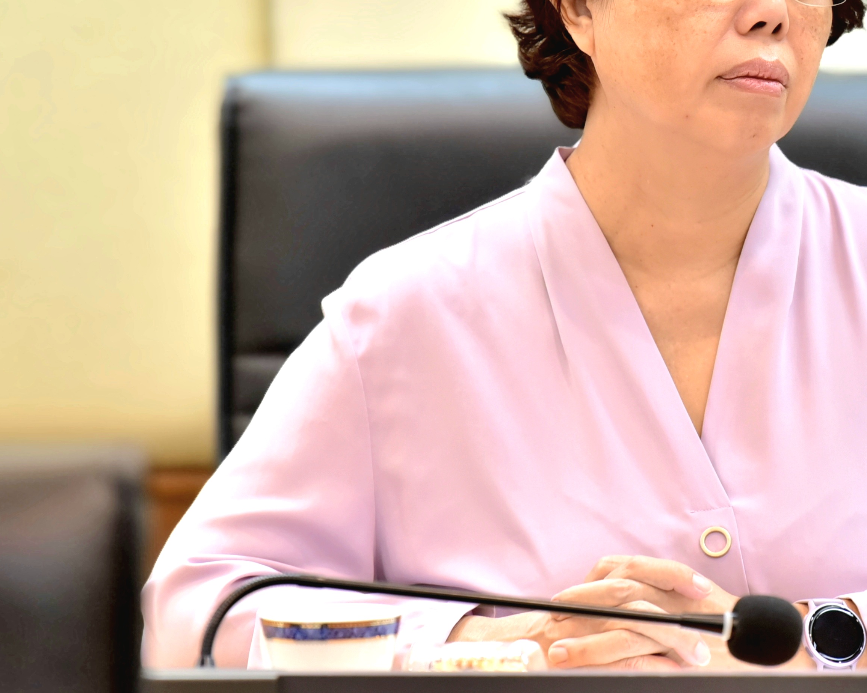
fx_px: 9416
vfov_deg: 4.2
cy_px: 158
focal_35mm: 367
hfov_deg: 5.3
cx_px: 742
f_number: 4
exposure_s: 1/100
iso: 1600
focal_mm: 200
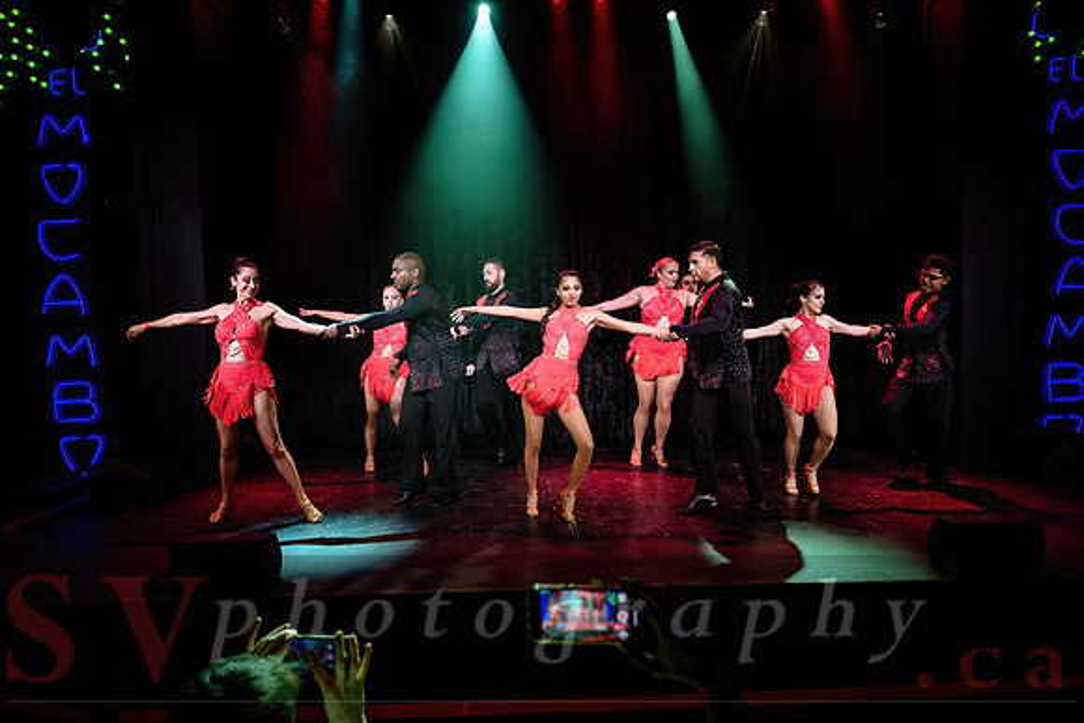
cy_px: 362
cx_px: 542
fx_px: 723
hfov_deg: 73.7
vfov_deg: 53.2
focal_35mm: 24
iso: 1600
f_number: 3.2
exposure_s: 1/500
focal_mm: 24
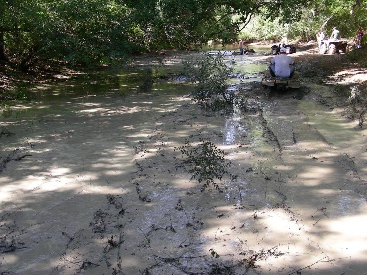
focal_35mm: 38
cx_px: 184
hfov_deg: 49.0
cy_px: 138
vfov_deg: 37.7
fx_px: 403
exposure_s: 1/82.3
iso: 50
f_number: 3.5
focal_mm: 6.3
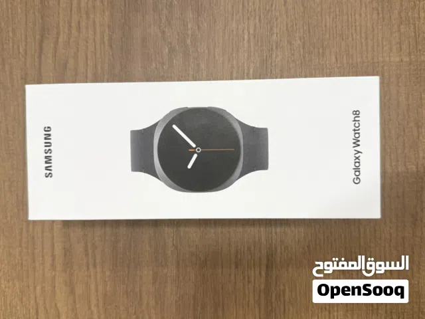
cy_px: 160
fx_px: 295
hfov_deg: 71.6
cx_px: 212
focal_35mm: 24
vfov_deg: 56.8
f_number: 1.78
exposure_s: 1/120
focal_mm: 6.76
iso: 80
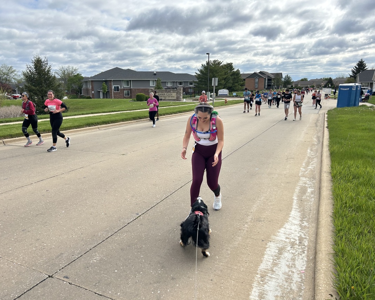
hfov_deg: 62.1
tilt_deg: -14.2
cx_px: 171
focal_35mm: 28
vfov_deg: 51.5
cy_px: 146
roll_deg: +0.6
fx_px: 311
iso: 50
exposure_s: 1/5587
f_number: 1.5
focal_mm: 5.7
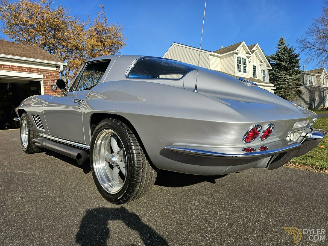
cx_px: 164
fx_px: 218
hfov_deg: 73.9
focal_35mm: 23
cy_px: 123
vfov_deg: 58.9
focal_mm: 6.3
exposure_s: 1/1160
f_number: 1.7
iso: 20
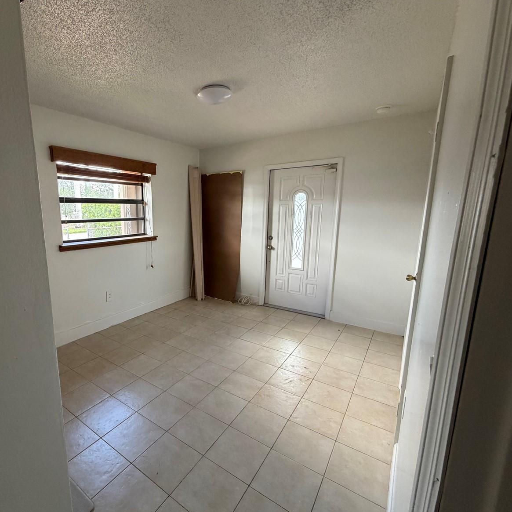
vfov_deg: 84.0
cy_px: 261
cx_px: 193
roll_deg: +0.2
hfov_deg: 82.4
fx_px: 284
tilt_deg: -11.2
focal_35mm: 17
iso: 320
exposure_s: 1/92
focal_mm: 2.22
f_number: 2.2
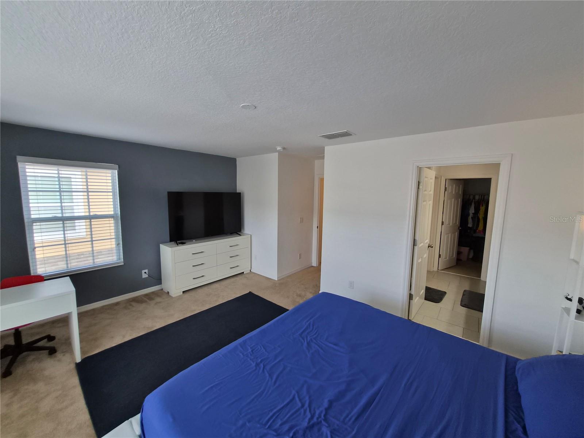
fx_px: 219
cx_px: 292
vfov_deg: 89.9
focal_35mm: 13
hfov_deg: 106.2
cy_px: 219
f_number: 2.2
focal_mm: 1.7
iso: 64
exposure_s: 1/60
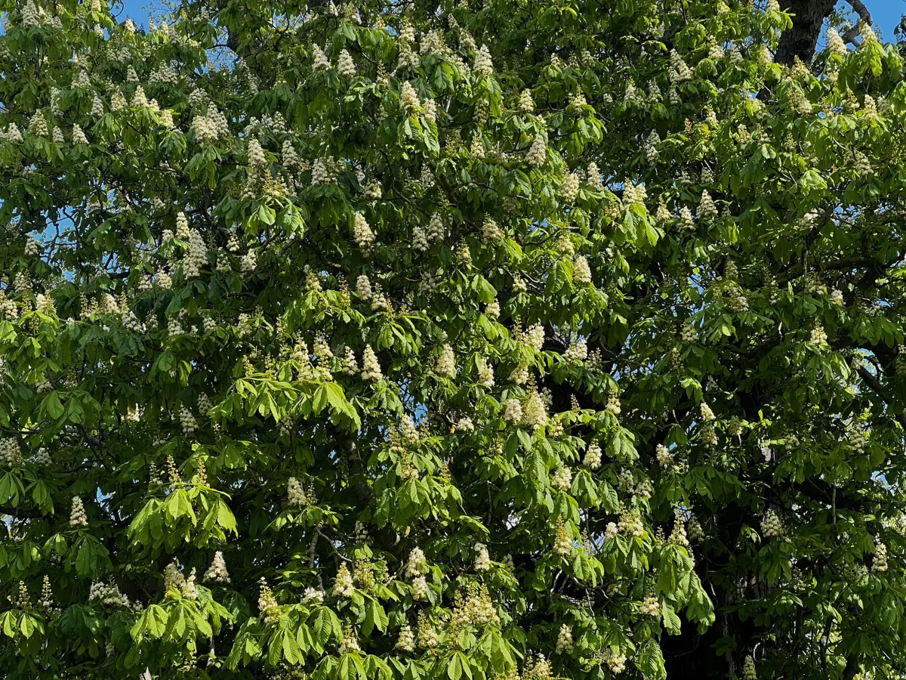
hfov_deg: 25.3
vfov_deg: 19.1
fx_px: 2015
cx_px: 453
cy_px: 340
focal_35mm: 77
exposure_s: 1/232
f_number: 2.8
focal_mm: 9
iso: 32
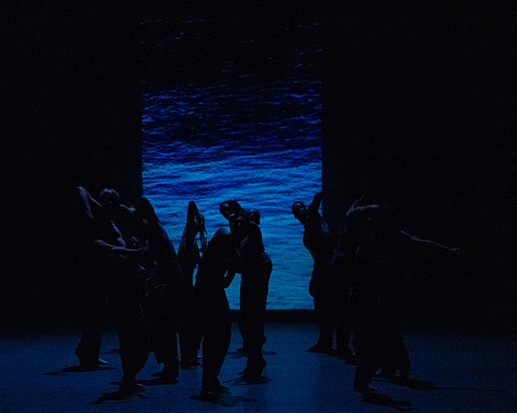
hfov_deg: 6.6
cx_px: 209
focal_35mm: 294
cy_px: 207
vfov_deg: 5.3
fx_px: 4499
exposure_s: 1/400
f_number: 5.6
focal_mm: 259
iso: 6400
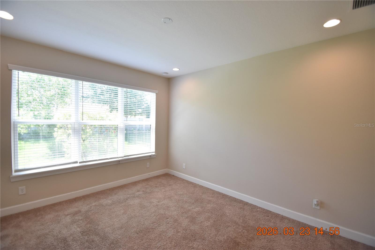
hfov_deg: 100.4
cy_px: 125
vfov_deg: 77.3
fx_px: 156
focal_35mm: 15
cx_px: 188
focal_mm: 10
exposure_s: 1/250
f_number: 3.5
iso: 800
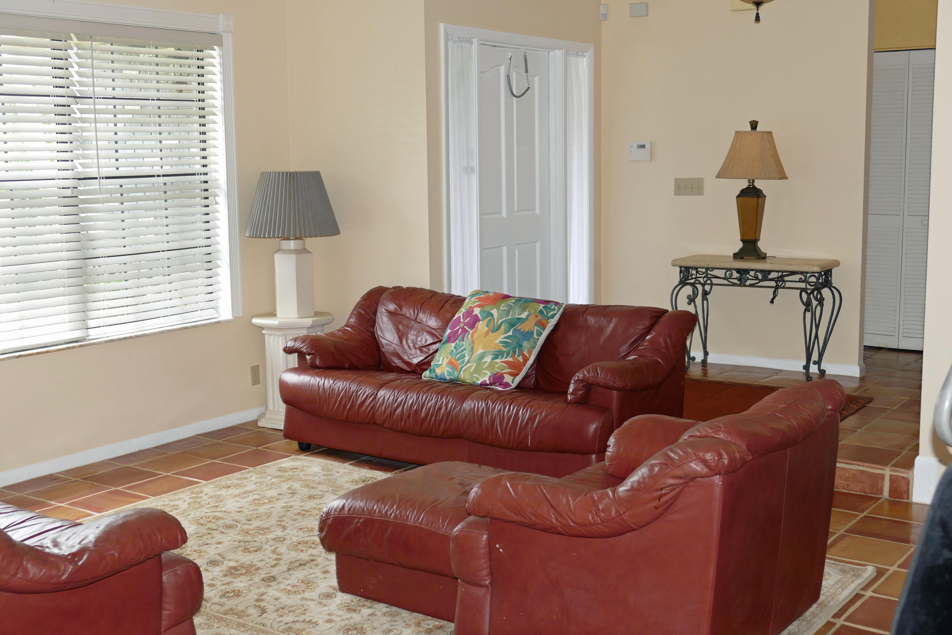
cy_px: 318
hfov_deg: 43.6
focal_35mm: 45
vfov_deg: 29.9
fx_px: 1190
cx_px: 476
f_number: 3.2
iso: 250
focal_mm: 16.24
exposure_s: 1/60
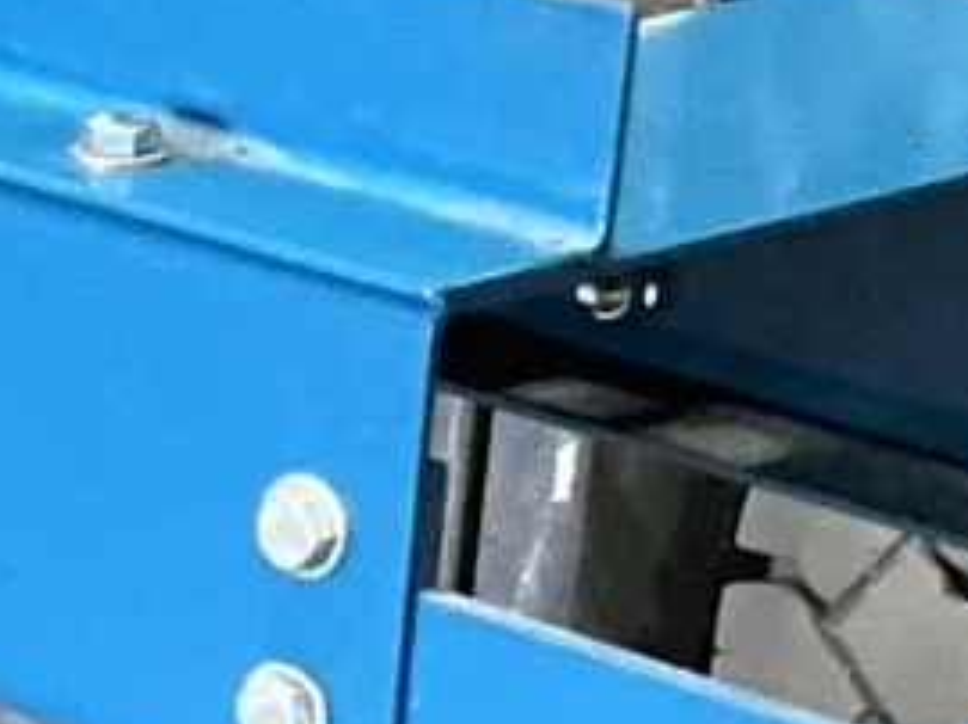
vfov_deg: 6.9
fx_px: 6007
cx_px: -1359
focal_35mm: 215
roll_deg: +1.7
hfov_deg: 8.4
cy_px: 638
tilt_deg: -20.8
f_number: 1.8
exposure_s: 1/44
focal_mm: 3
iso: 320
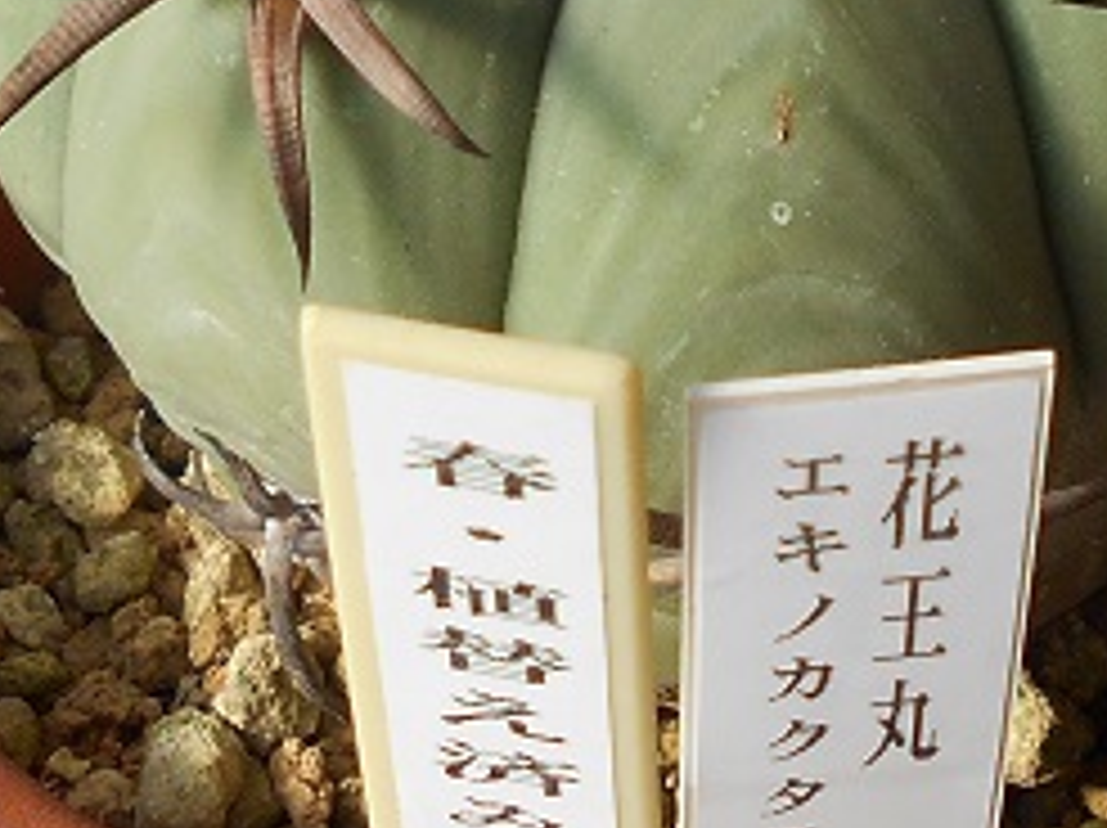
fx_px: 1949
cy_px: 133
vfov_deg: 23.5
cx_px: 662
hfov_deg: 31.6
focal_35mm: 61
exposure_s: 1/640
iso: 80
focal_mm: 5.1
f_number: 3.4
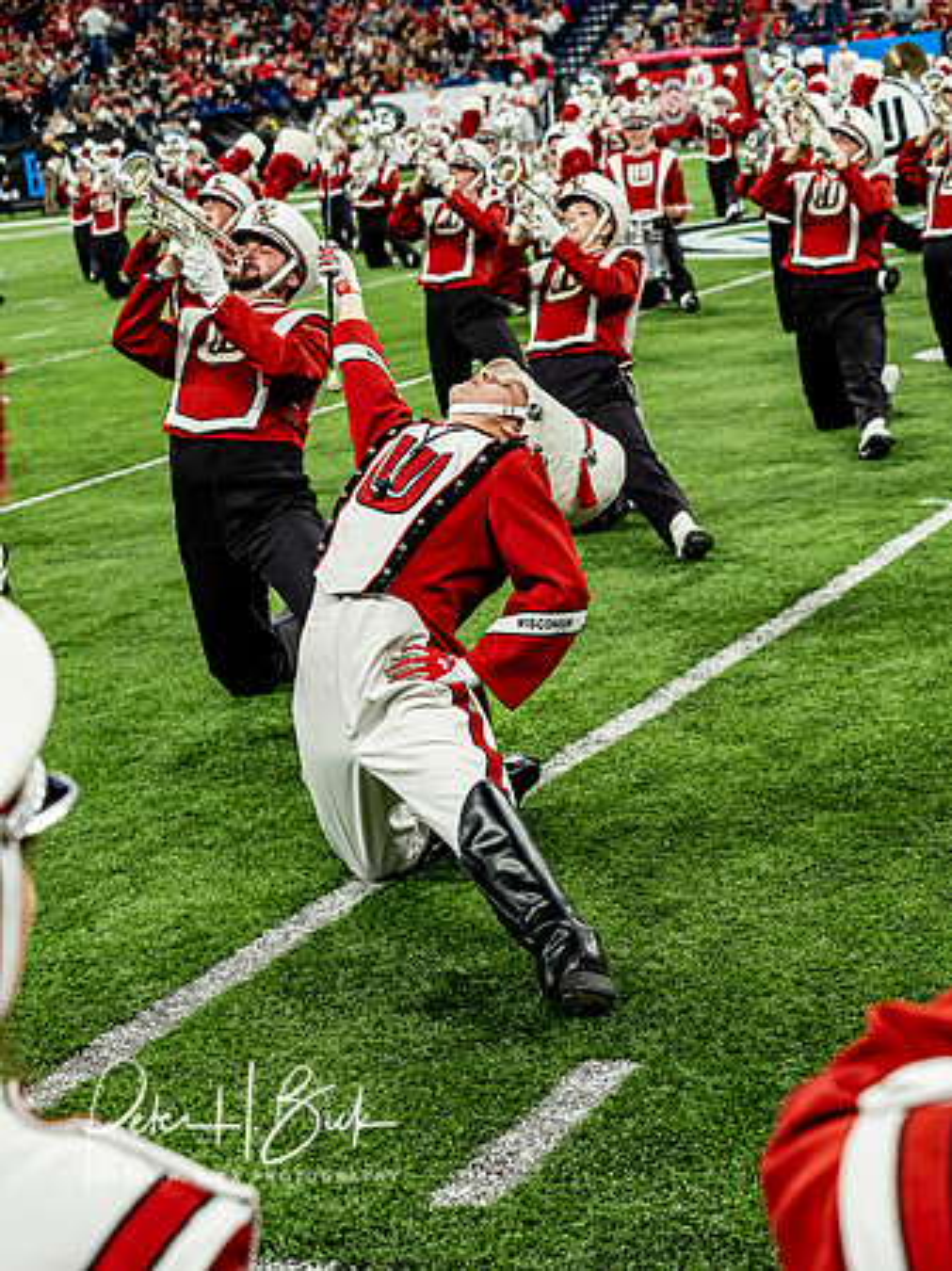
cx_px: 476
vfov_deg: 24.4
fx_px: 2936
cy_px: 636
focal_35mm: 80
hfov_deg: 18.4
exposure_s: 1/500
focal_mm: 40
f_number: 4
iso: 1600
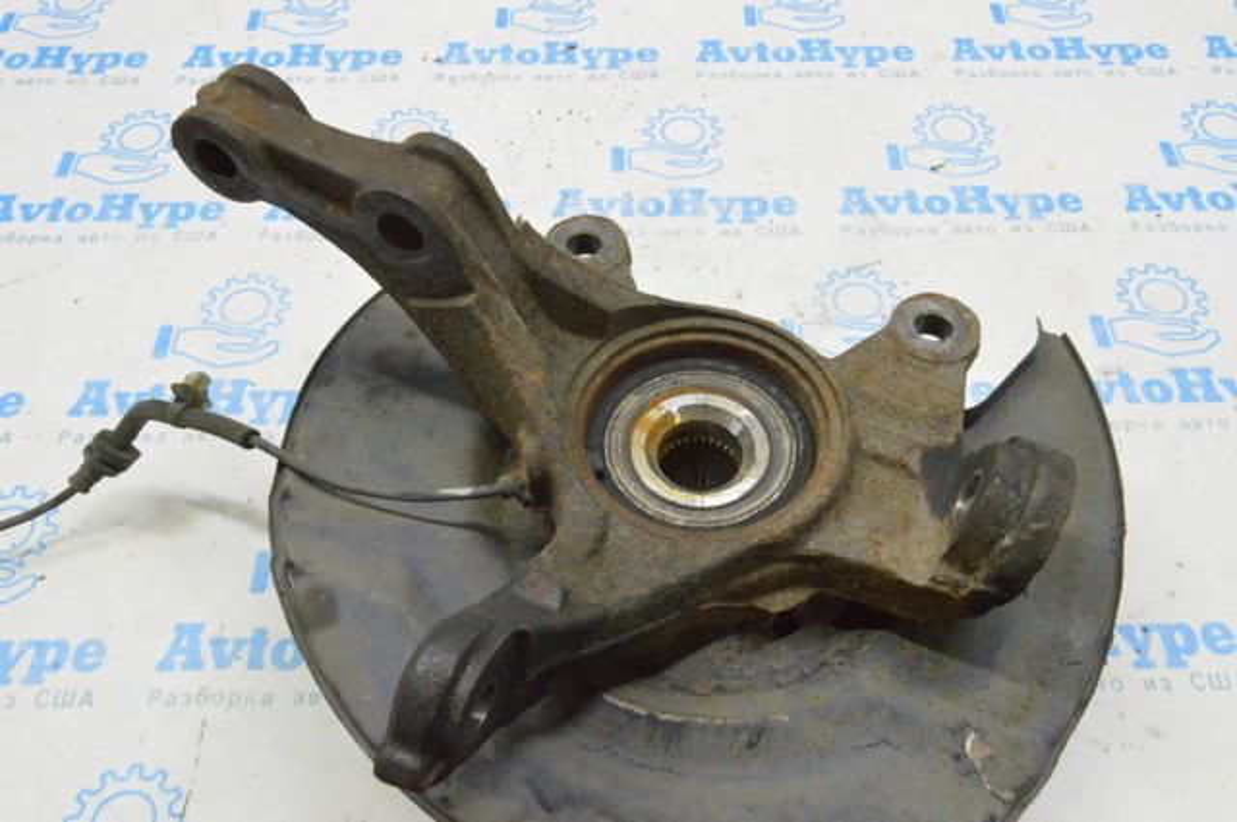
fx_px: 1184
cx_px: 618
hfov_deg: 55.2
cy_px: 411
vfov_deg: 38.3
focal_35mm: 34
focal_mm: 23
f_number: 20
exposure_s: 1/15
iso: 6400
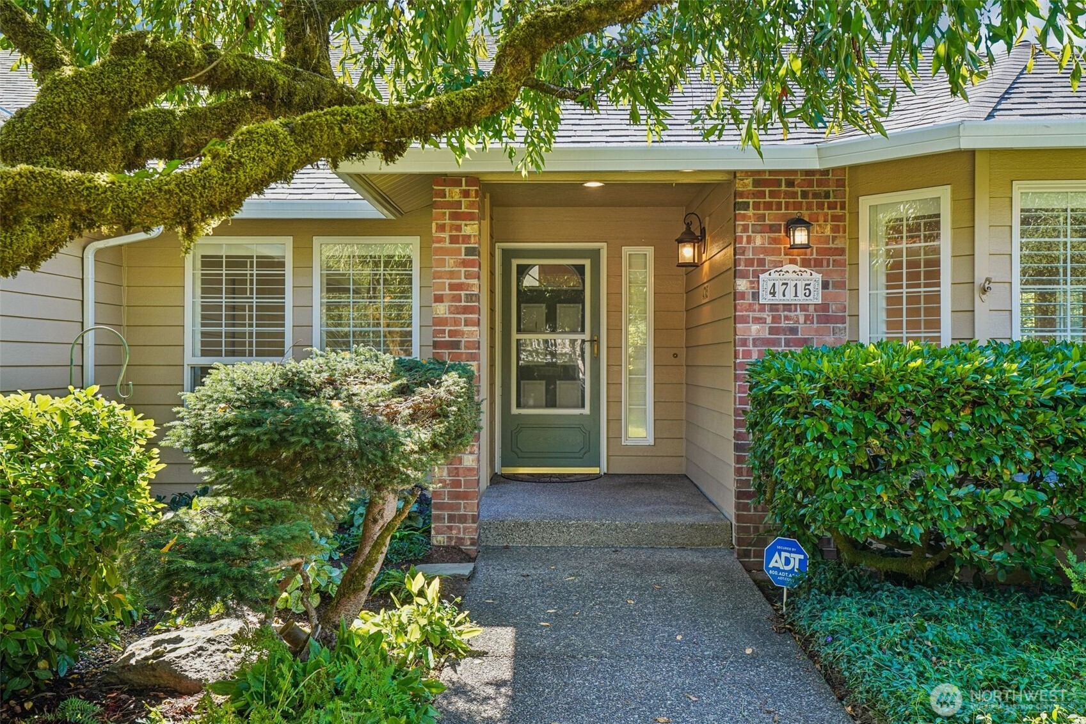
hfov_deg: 54.4
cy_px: 362
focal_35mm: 35
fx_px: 1056
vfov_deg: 37.8
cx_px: 543
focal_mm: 35
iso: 400
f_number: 8
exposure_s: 1/60
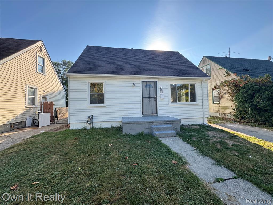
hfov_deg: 102.1
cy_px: 102
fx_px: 110
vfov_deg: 85.7
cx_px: 136
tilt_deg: +0.4
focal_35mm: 14
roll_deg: +1.1
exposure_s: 1/364
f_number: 2.2
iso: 40
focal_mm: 2.22
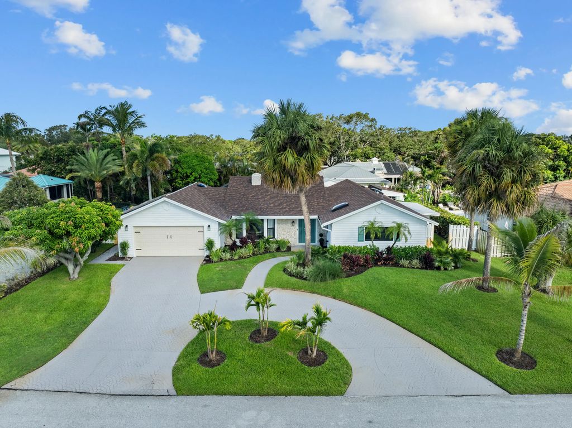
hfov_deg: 71.6
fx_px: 396
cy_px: 214
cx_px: 286
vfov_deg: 56.8
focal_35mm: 24
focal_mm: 12.29
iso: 140
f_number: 2.8
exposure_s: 1/1250
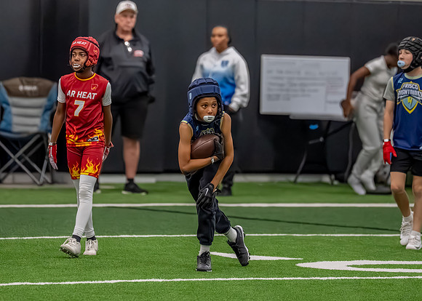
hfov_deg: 5.9
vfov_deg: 4.2
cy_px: 90
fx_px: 4094
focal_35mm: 342
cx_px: 189
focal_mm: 200
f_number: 2.8
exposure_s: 1/1000
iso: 6400
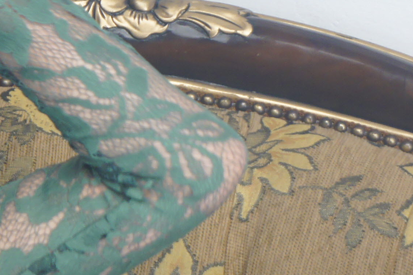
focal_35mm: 334
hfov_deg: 6.0
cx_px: -413
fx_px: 3830
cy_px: 145
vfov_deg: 4.1
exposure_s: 1/100
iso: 800
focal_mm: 55
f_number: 5.6
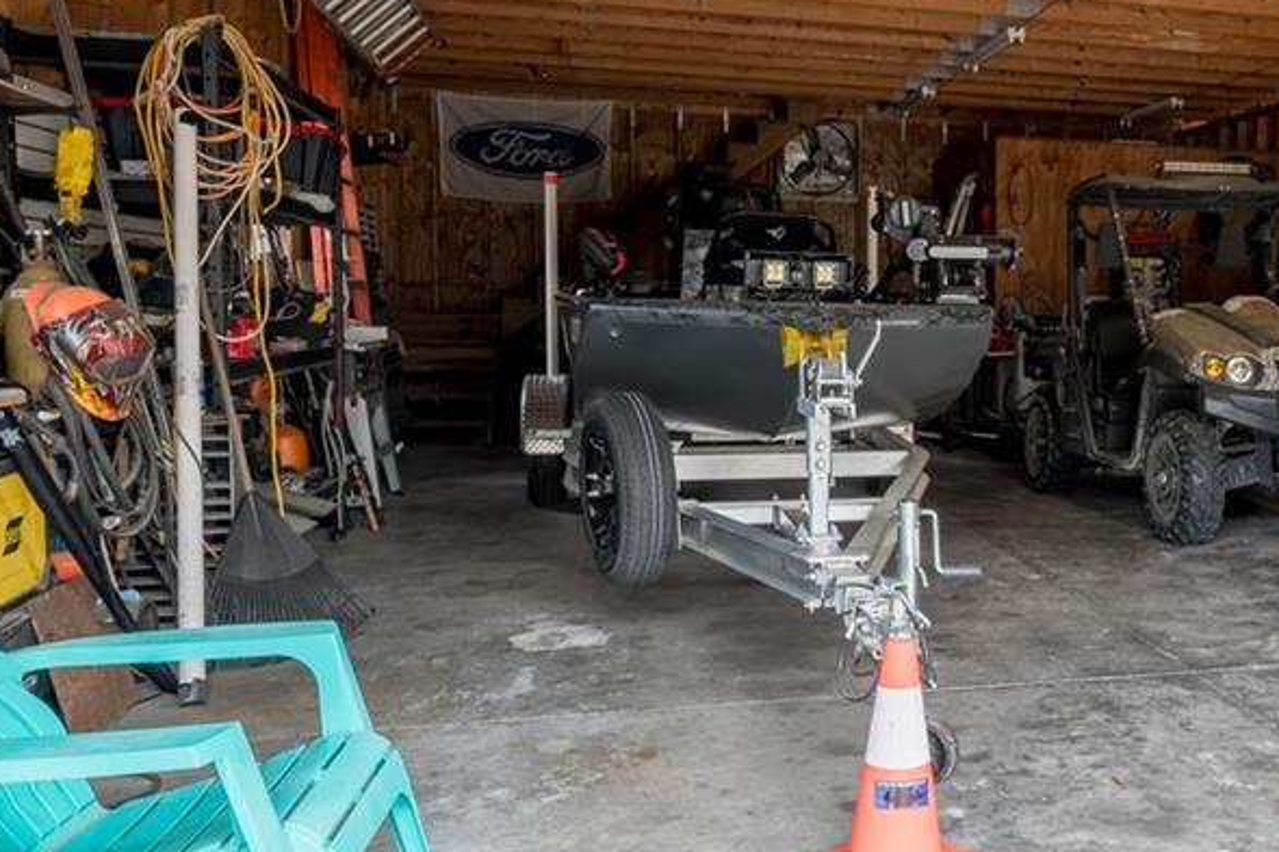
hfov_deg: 47.4
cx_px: 1060
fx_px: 1350
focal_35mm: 38
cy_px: 396
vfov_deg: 35.0
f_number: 8
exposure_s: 1/40
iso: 500
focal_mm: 14
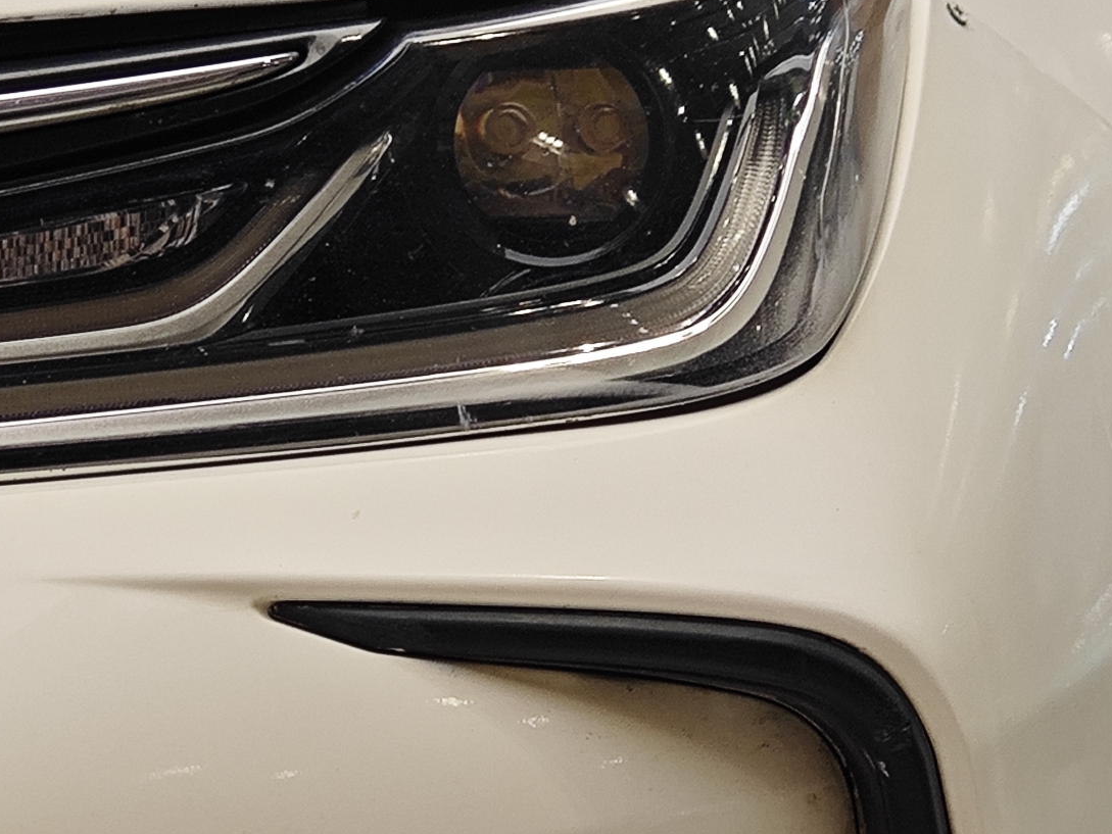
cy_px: 476
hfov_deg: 7.0
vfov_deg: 5.3
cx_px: 480
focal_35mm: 282
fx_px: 9060
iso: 80
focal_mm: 9.87
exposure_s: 1/100
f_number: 1.8
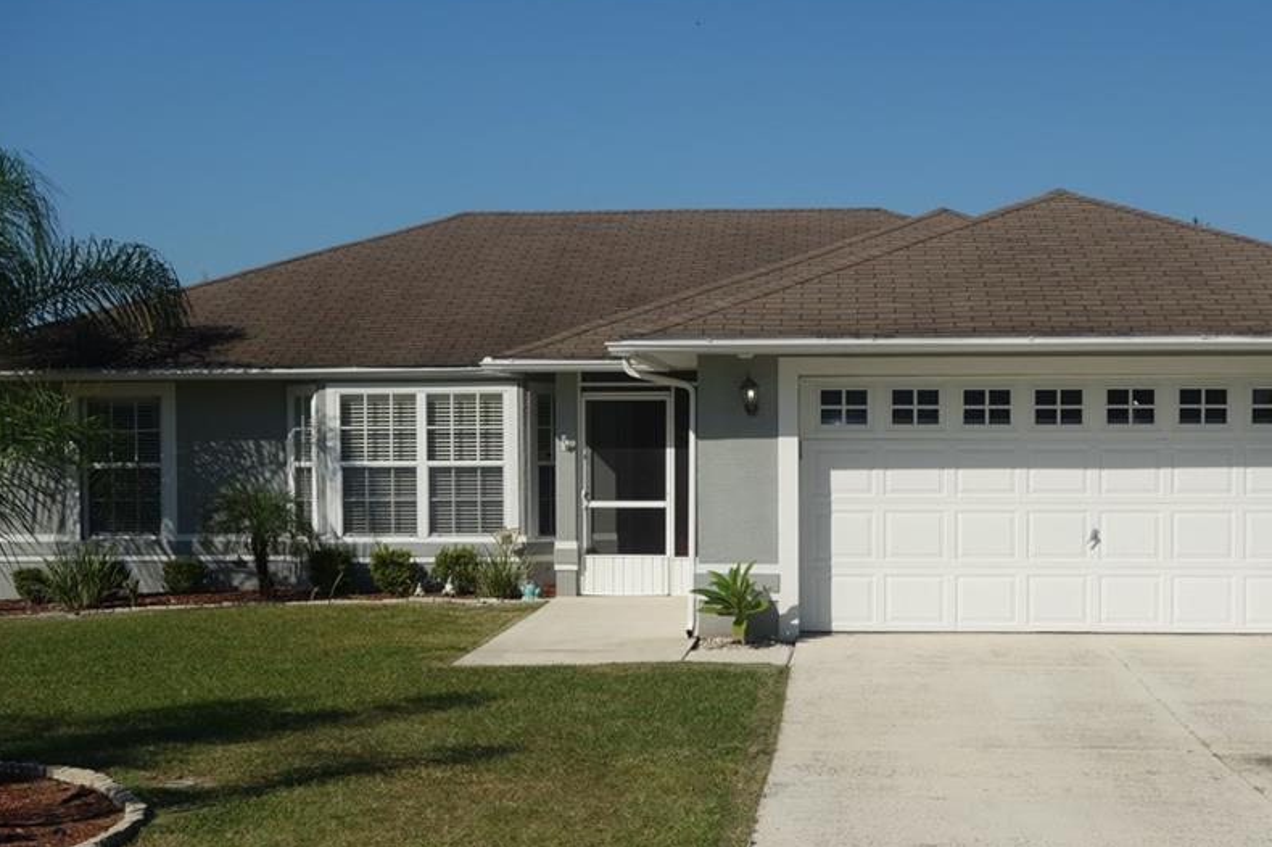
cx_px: 731
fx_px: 2013
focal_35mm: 57
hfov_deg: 35.0
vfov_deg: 23.7
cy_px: 527
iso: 125
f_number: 6.3
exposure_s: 1/800
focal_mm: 16.39
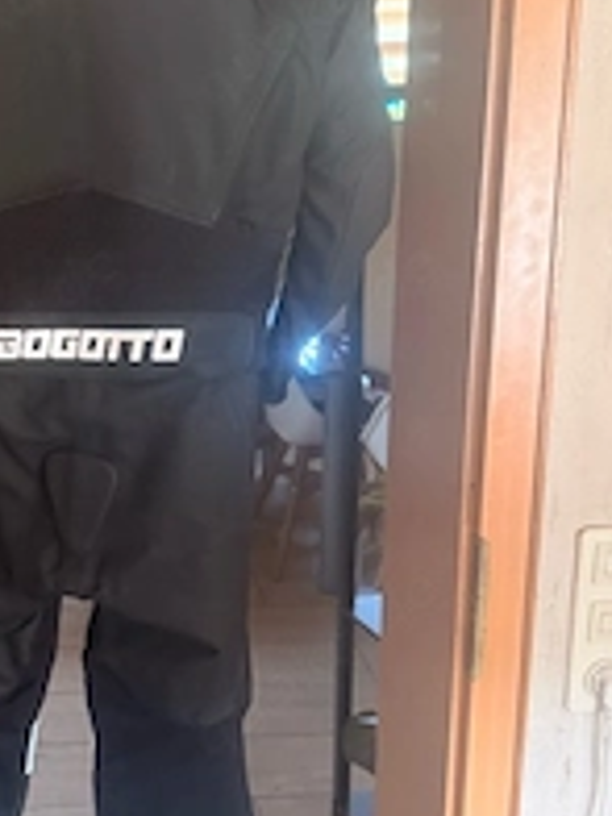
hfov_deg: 28.8
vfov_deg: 38.9
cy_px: 383
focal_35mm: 49
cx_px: 87
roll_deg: +1.6
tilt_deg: -15.4
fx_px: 1155
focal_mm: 6.76
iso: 640
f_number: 1.78
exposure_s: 1/60
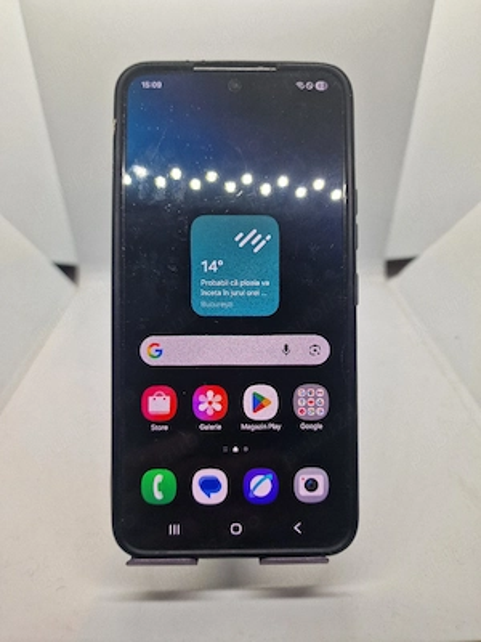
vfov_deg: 73.9
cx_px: 240
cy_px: 321
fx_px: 426
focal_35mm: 23
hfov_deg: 58.9
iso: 50
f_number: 1.8
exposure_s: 1/100
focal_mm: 6.4
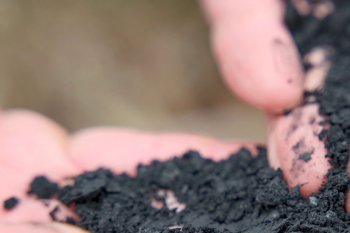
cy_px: 175
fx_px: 1244
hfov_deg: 15.9
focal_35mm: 128
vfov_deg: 10.7
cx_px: 258
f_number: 4
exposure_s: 1/80
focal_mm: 70
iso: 320
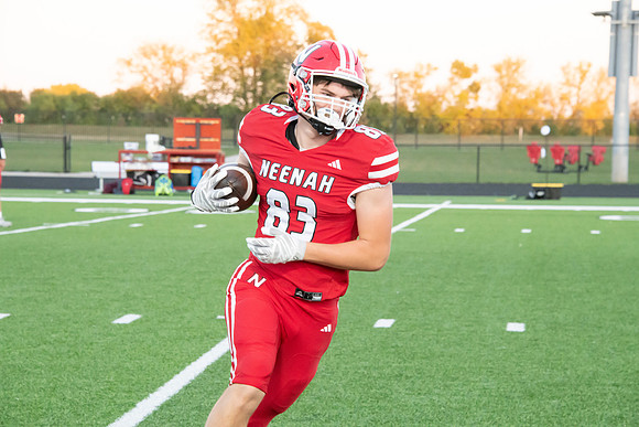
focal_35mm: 135
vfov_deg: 10.2
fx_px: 2397
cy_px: 214
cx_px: 320
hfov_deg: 15.2
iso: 8000
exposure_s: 1/400
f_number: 9
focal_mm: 135
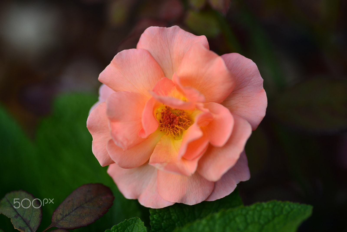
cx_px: 174
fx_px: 868
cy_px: 116
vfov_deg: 15.2
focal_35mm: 90
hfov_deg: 22.6
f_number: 4.8
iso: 200
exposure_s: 1/1500
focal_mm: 90
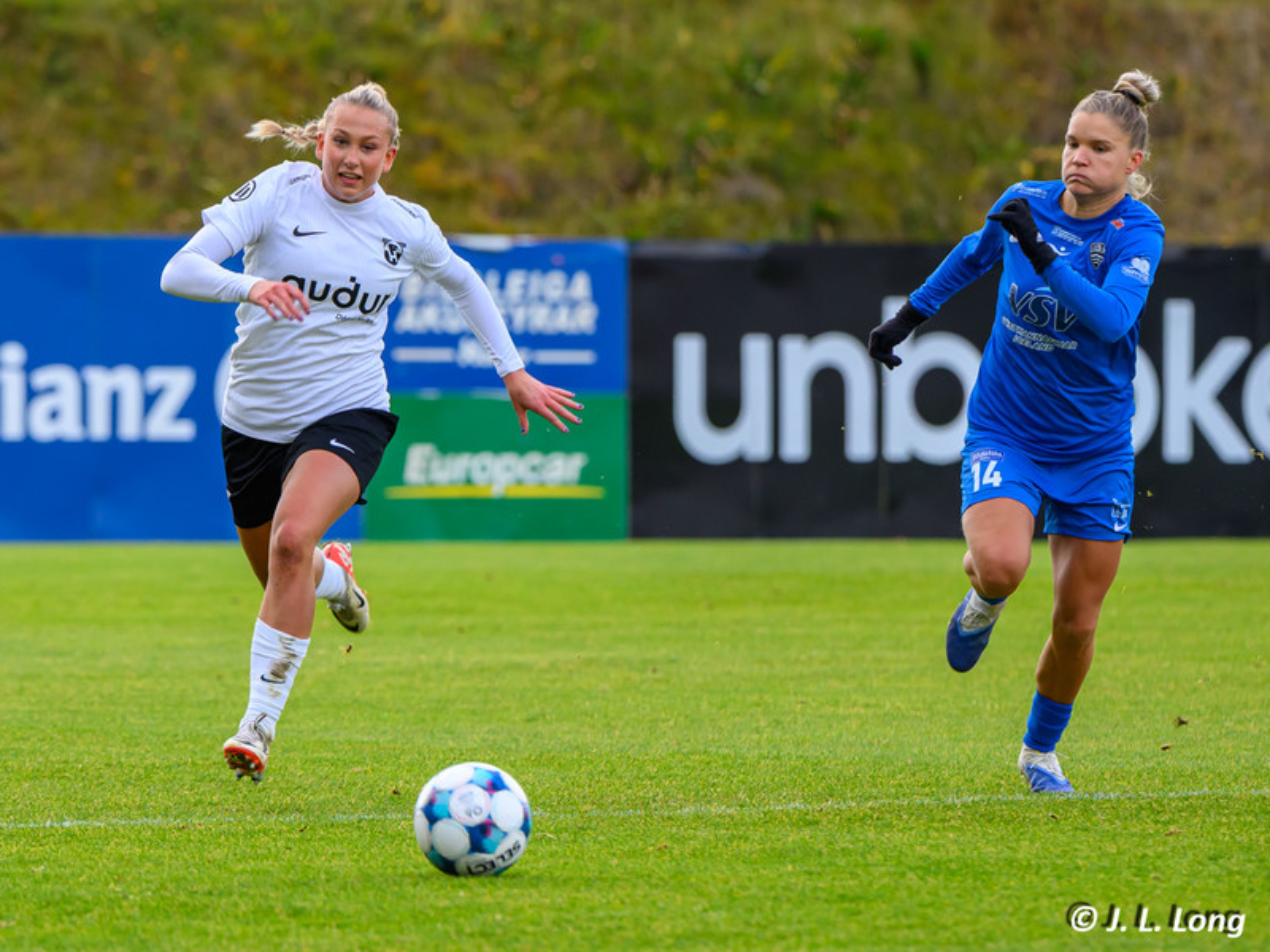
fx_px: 15455
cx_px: 329
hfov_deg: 4.7
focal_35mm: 421
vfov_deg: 3.5
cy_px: 418
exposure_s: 1/1000
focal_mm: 290
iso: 1400
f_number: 6.3
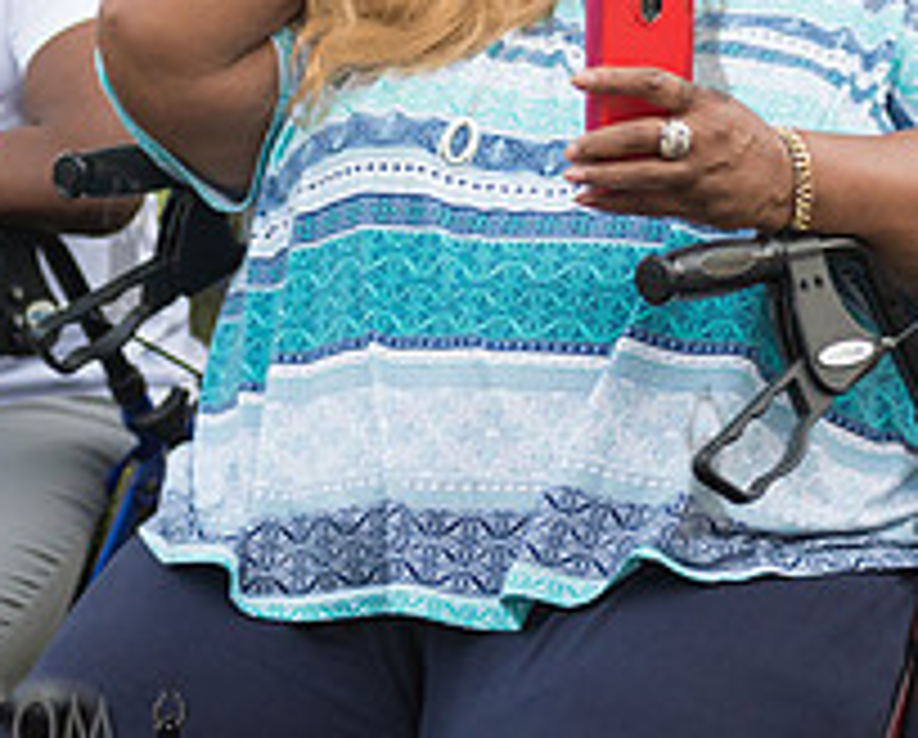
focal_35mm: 213
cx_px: 702
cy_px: 25
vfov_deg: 7.3
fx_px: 5798
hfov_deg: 9.0
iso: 1250
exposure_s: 1/80
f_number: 3.5
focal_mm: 80
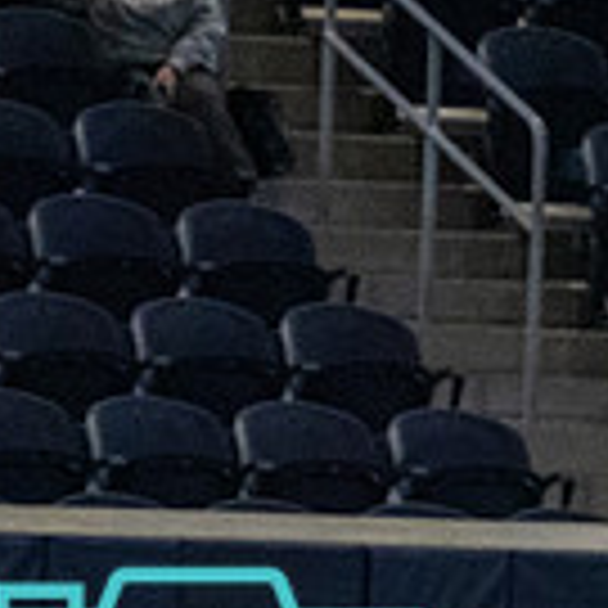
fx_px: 26310
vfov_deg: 1.3
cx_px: 360
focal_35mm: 1324
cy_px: 957
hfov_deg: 1.3
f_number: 2.8
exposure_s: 1/1250
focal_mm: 200
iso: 5000
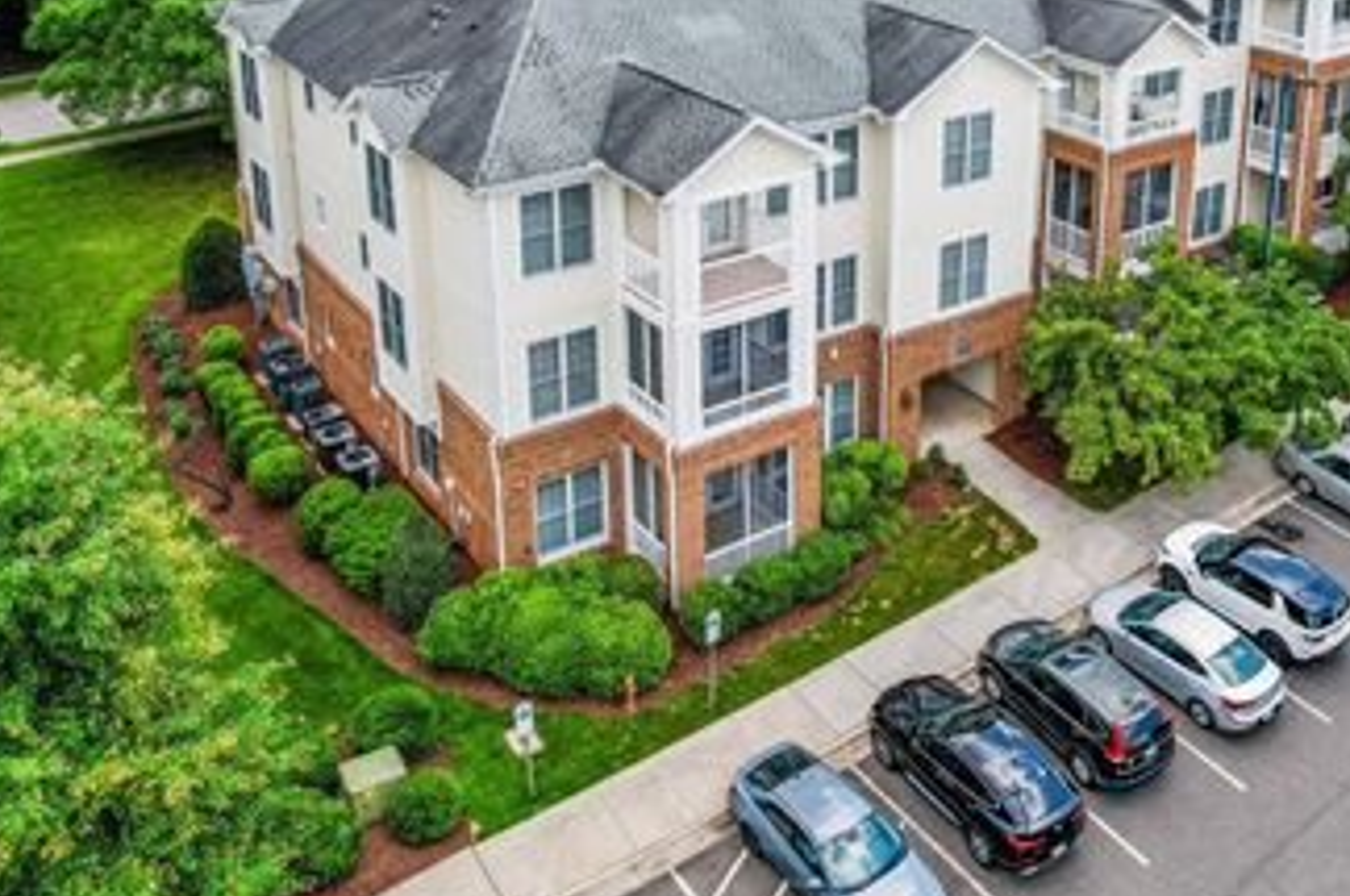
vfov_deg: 38.3
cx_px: 946
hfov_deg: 54.2
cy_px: 285
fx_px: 1273
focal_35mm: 34
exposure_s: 1/1250
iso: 110
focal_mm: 8.38
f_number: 2.8
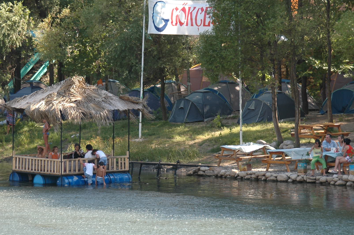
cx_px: 145
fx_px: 2063
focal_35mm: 210
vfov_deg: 6.5
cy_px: 97
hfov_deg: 9.8
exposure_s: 1/200
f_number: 5.6
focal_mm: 100
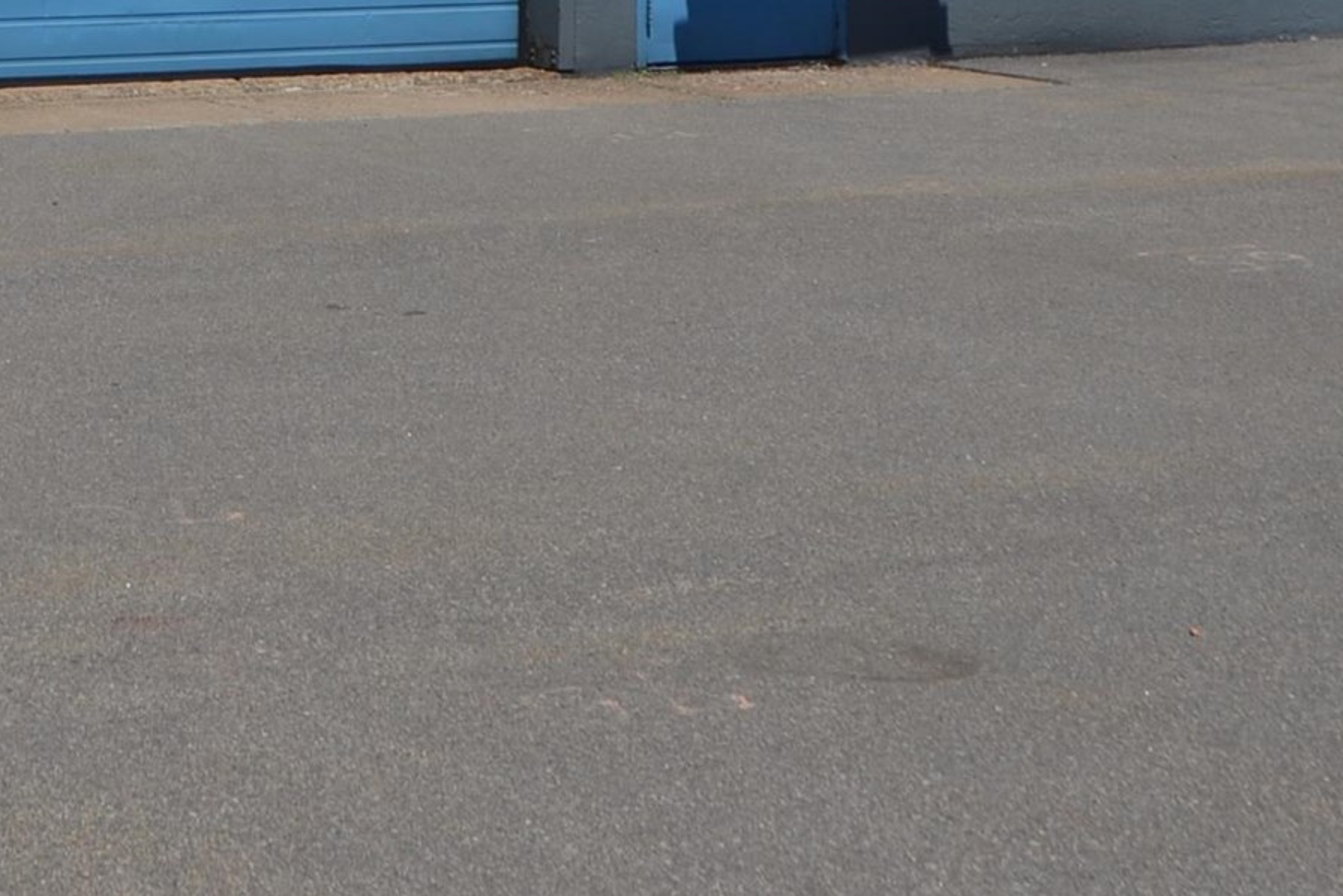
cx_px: -35
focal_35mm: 103
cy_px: -456
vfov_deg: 12.6
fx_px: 3843
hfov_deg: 19.2
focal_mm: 20
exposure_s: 1/320
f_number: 9
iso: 100
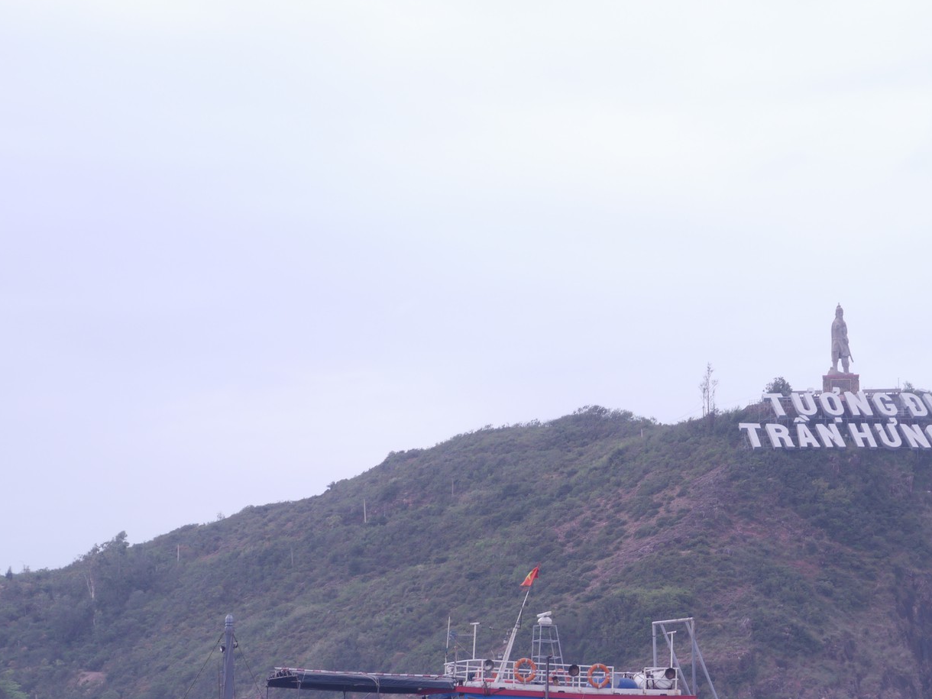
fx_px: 4766
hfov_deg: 11.2
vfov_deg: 8.4
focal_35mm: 177
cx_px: 659
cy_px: 493
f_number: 5.6
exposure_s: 1/160
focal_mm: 54
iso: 160
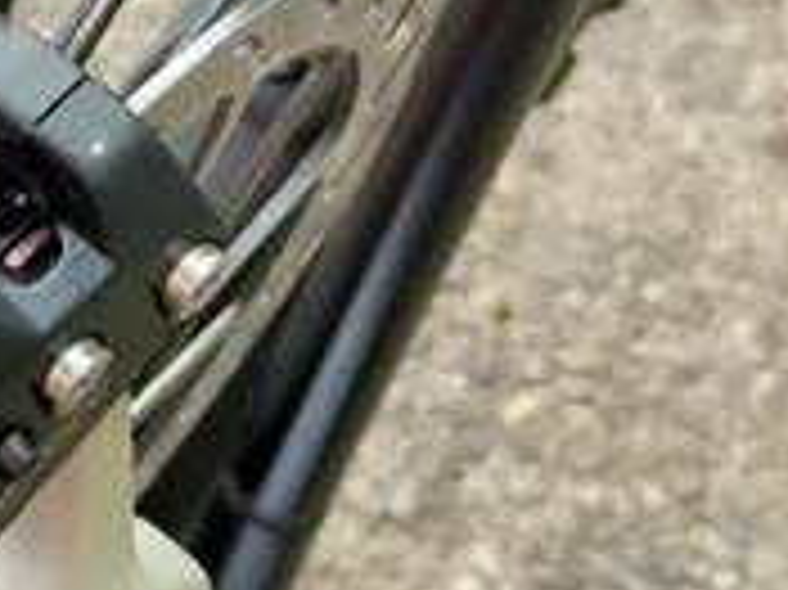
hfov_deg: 8.8
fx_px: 5005
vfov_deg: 6.6
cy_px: -365
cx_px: -396
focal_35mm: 220
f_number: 1.78
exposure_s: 1/154
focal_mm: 6.76
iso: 64
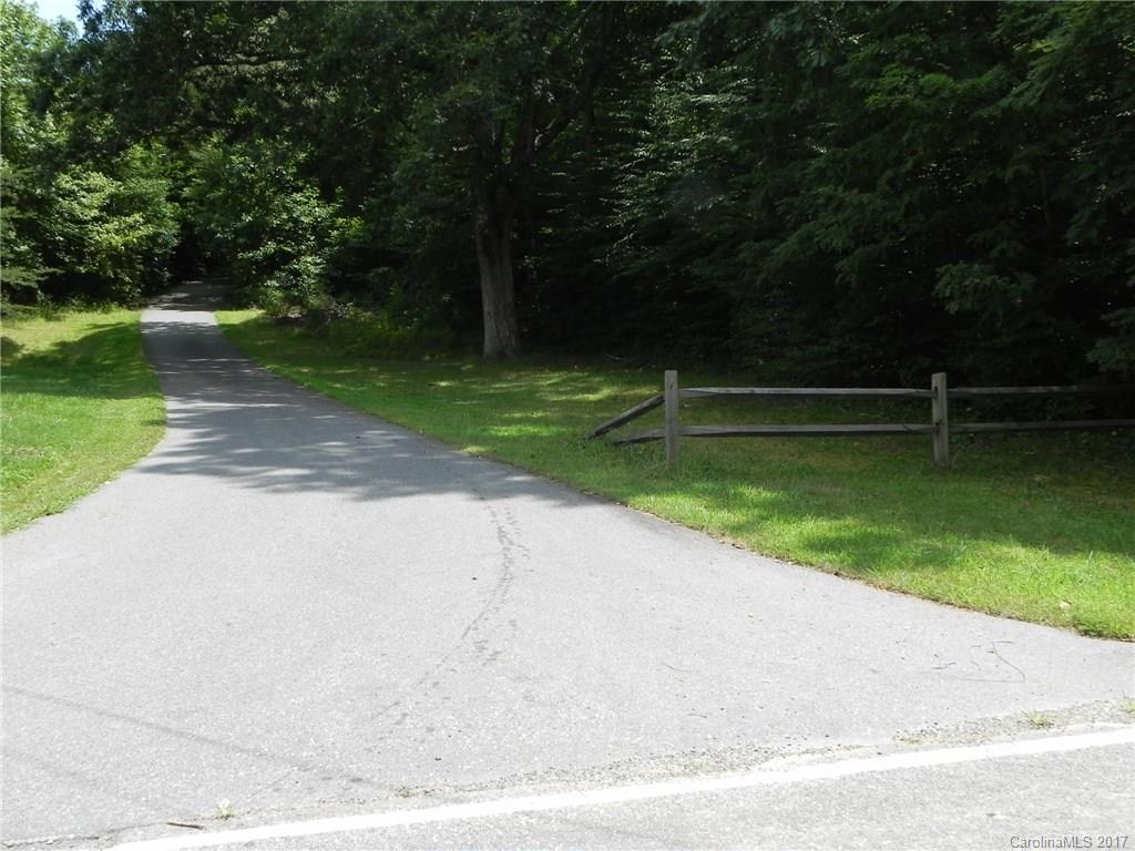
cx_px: 568
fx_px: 1082
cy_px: 426
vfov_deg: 42.9
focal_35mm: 33
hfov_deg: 55.4
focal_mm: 5.9
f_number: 4.5
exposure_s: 1/447
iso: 160
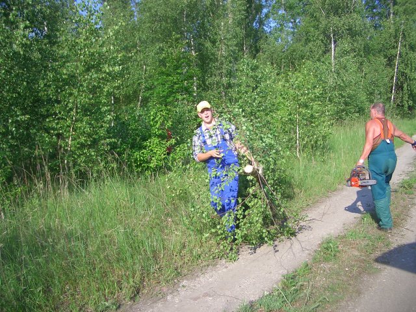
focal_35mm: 35
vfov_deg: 40.7
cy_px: 156
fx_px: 421
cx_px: 208
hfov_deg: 52.6
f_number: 2.6
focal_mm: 5.8
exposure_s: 1/800
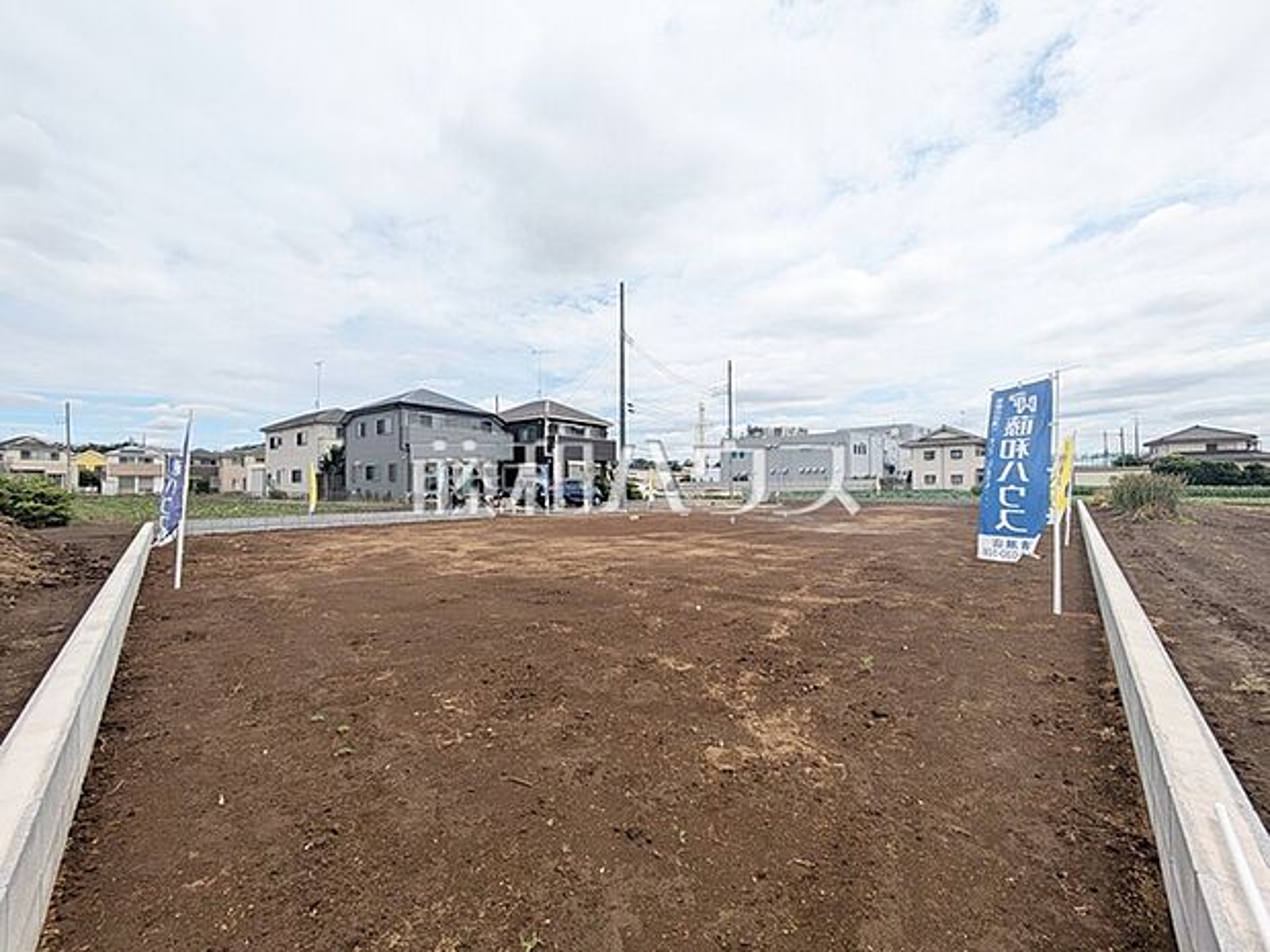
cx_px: 635
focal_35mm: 14
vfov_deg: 85.7
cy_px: 476
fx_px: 514
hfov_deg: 102.1
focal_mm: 1.83
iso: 52
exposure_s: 1/2347
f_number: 2.2
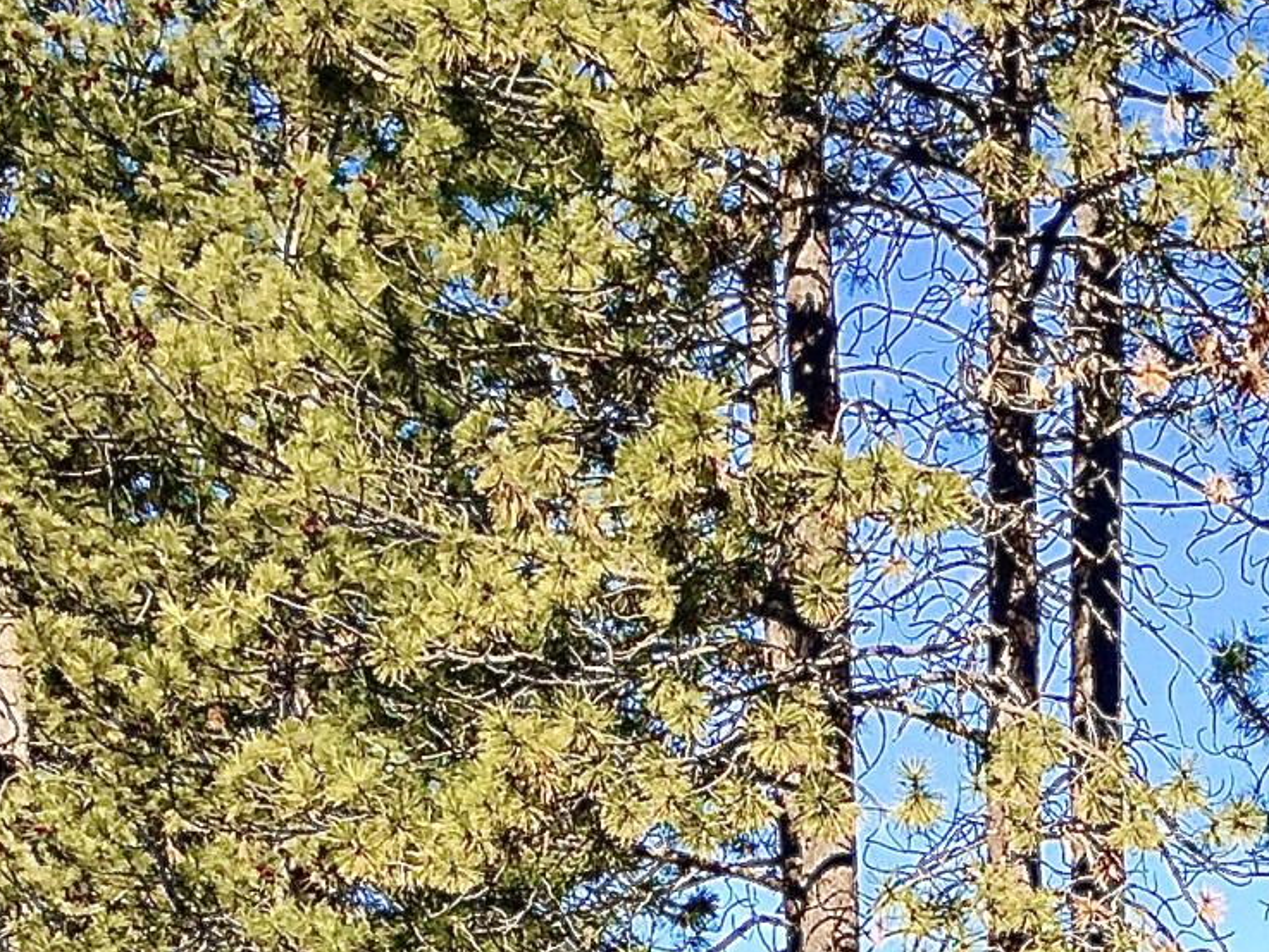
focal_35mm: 118
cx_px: 1352
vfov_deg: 11.5
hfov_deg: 16.3
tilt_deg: +0.2
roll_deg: +0.6
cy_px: 1802
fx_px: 4327
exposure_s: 1/630
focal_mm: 4.15
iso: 25
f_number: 2.2
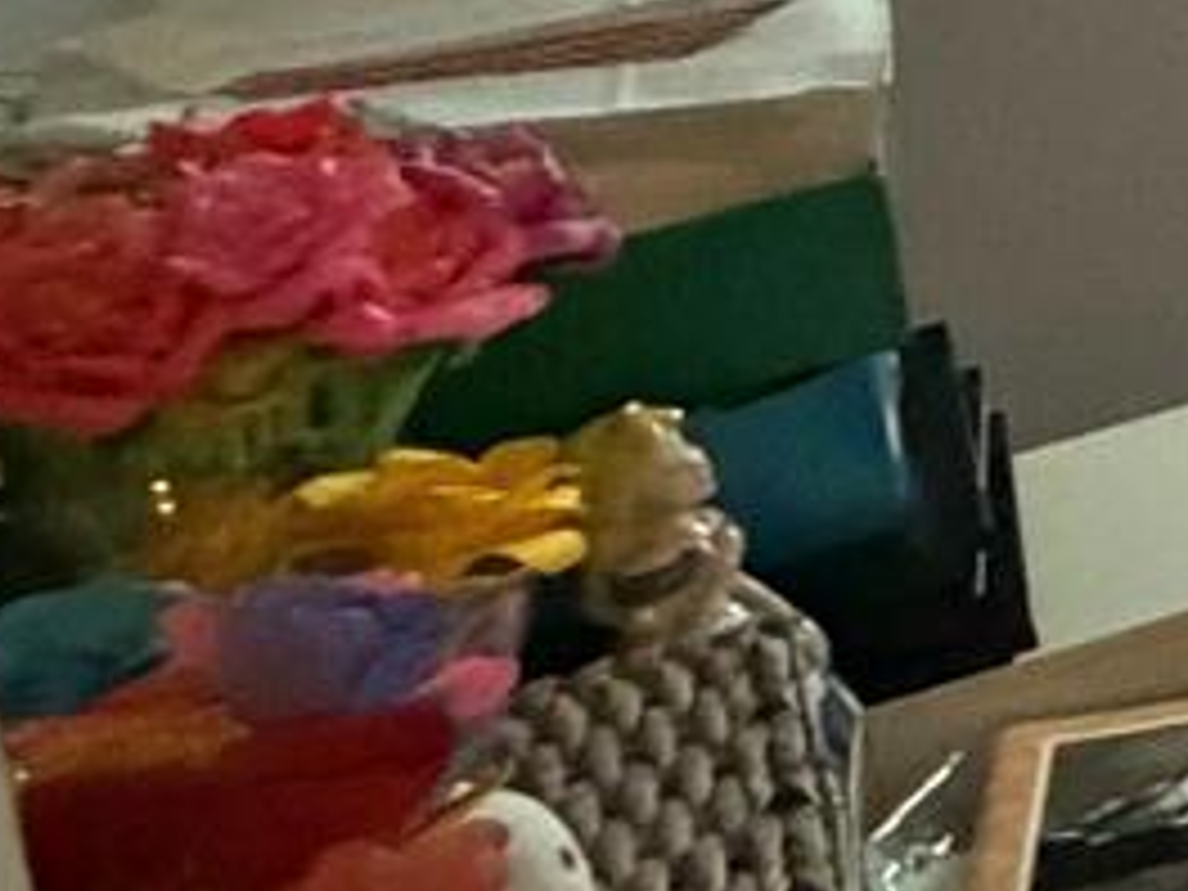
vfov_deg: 15.4
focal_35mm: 85
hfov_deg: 12.2
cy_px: -616
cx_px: 3388
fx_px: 2917
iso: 1000
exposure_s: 1/60
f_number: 2.2
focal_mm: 2.22
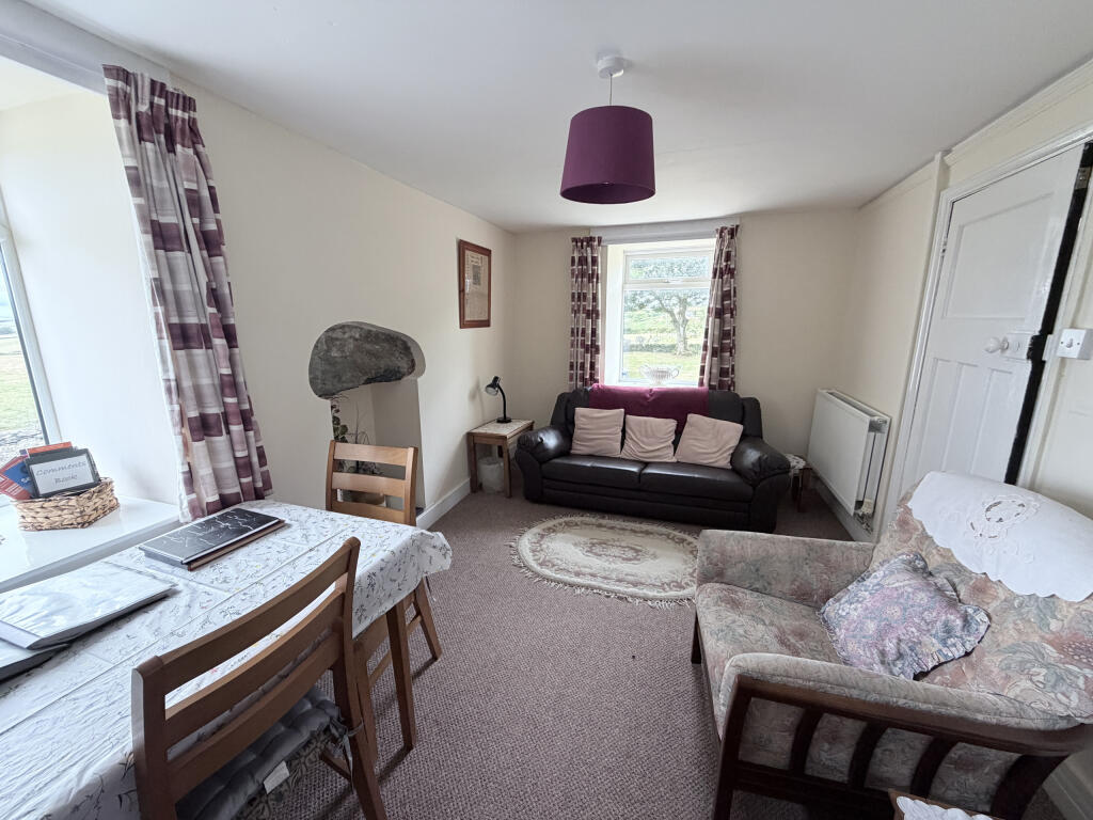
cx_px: 546
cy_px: 410
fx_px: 442
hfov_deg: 102.1
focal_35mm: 14
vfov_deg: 85.7
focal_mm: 2.22
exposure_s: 1/121
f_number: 2.2
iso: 250
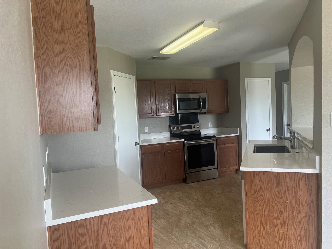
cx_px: 166
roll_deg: +3.0
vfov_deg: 53.1
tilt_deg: -3.0
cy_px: 124
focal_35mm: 26
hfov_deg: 67.3
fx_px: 249
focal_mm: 5.7
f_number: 1.5
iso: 100
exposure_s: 1/120
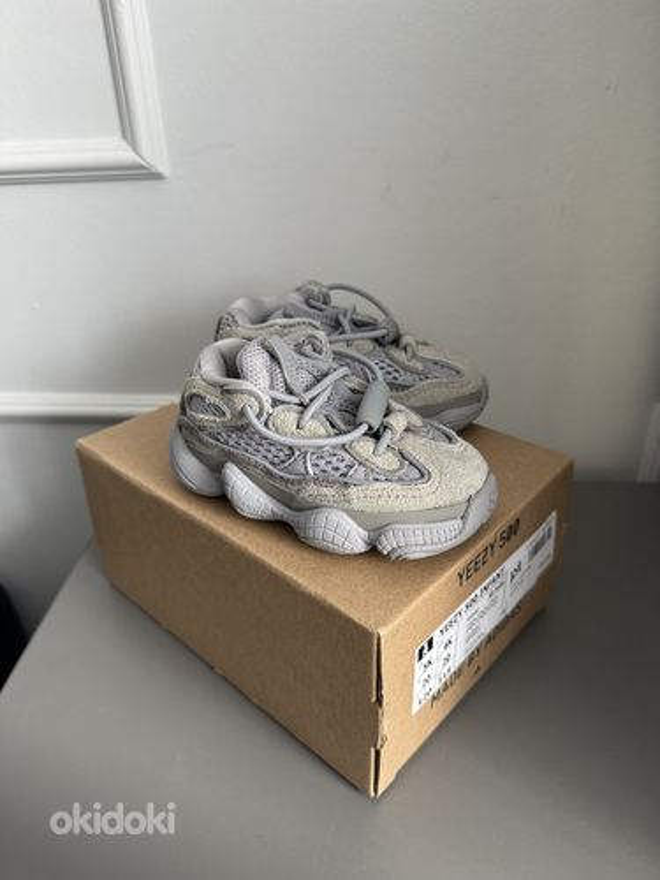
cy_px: 440
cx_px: 330
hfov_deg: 56.8
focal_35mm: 24
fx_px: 610
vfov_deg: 71.6
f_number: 1.78
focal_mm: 6.76
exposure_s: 1/60
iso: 250
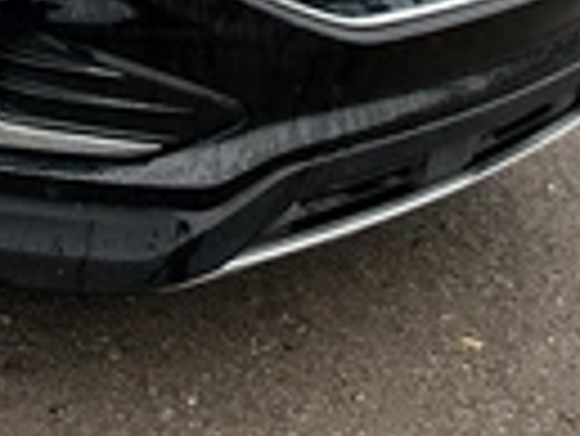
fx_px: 1459
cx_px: -90
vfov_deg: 15.9
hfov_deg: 21.1
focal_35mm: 87
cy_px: -166
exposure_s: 1/261
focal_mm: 3
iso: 25
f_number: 1.8
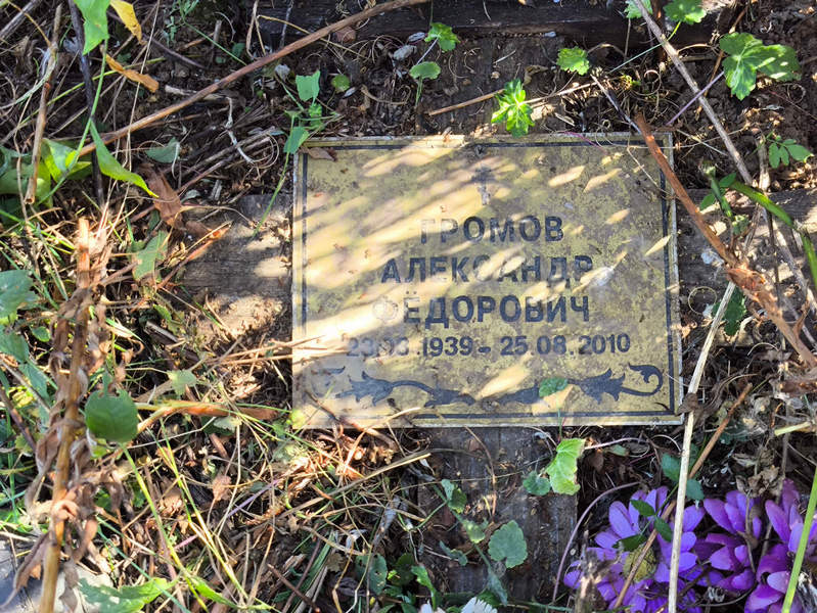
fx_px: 1181
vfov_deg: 29.1
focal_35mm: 50
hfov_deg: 38.2
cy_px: 306
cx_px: 408
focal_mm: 4.71
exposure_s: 1/100
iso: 64
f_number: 1.7
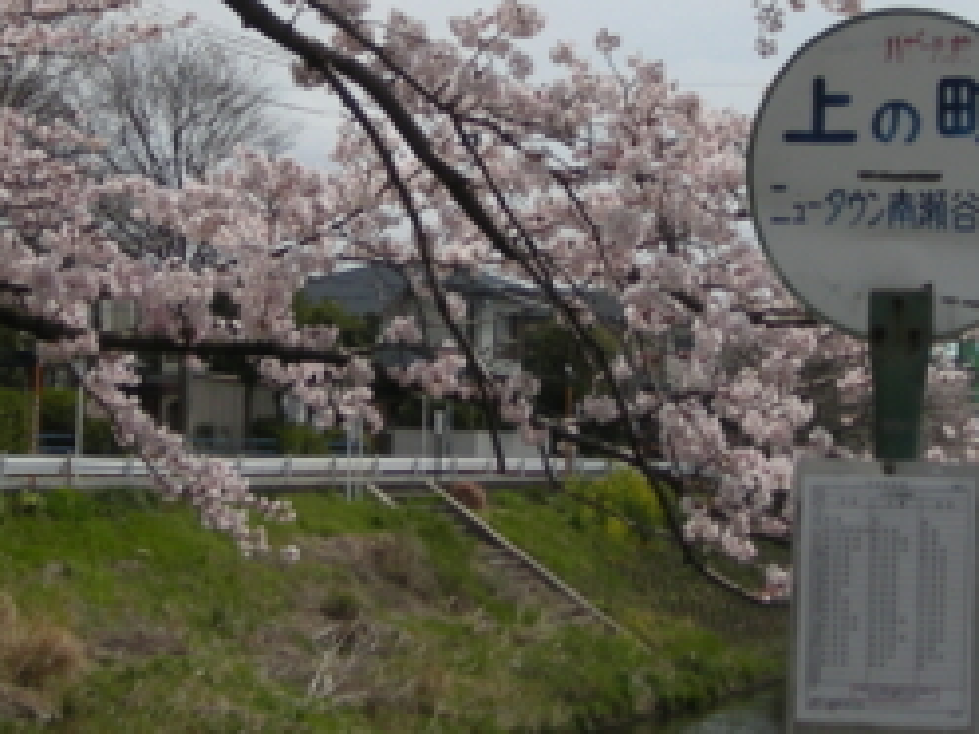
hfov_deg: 17.4
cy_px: -39
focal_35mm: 113
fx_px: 3196
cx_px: 407
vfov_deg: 12.9
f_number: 5.7
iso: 64
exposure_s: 1/526
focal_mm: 5.7
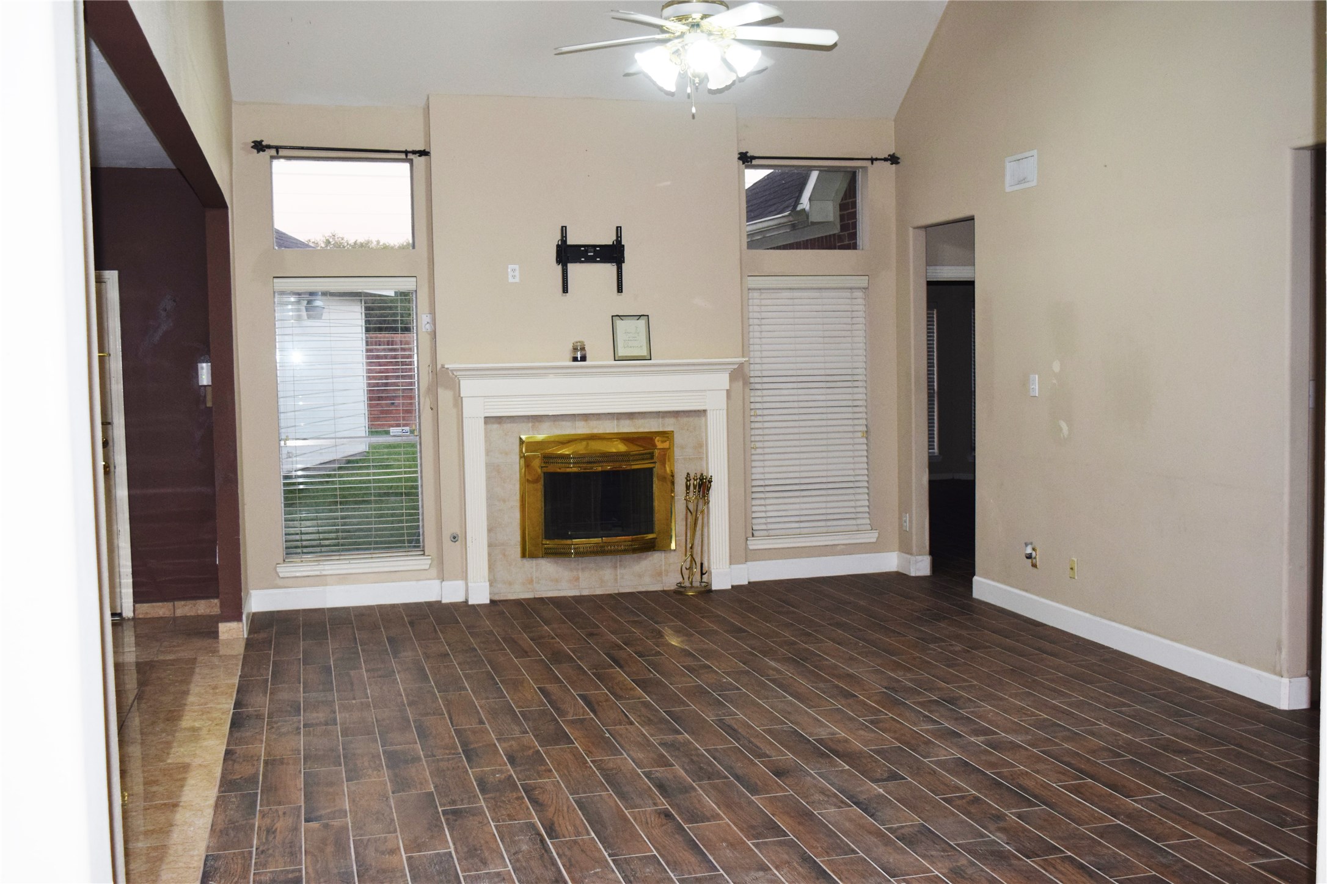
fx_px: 1327
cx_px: 664
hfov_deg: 53.1
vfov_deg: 36.9
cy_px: 442
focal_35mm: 36
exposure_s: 1/100
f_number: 5
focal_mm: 24
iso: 800
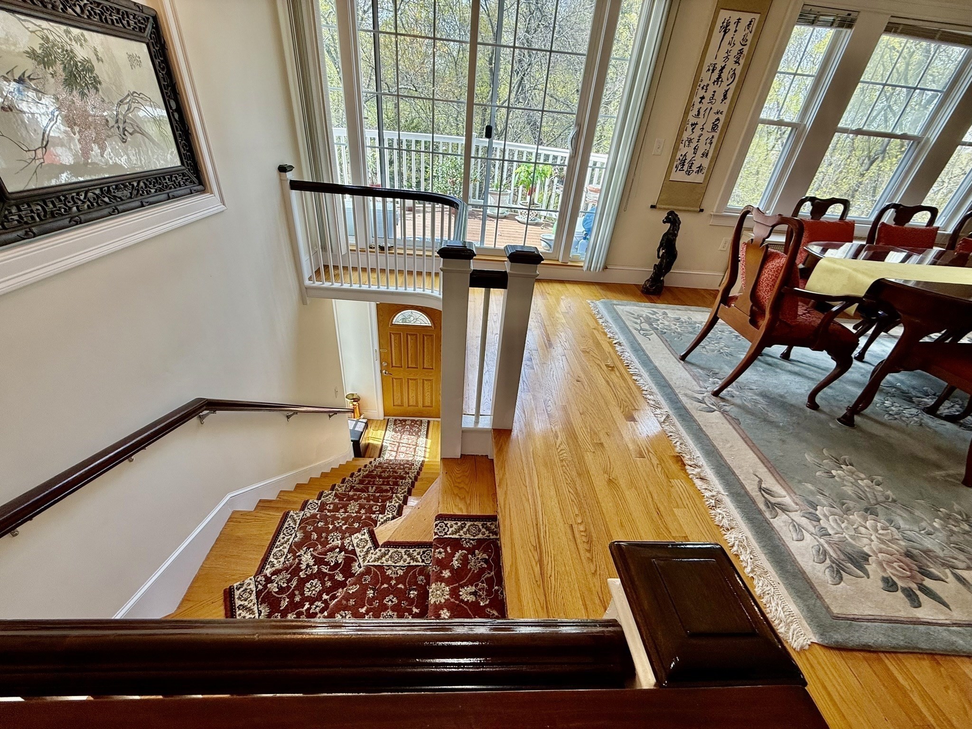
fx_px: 393
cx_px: 486
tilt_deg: -31.5
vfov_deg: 85.7
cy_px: 364
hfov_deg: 102.1
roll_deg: -5.8
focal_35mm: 14
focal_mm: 2.22
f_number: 2.2
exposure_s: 1/120
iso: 80
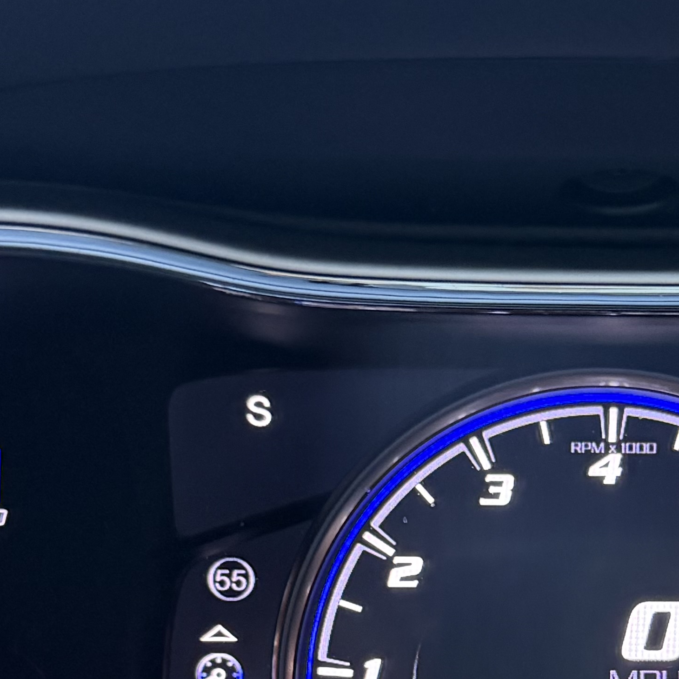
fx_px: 1842
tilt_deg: -21.5
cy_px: 674
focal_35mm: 83
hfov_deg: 20.5
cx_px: 596
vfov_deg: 20.3
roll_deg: +3.2
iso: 800
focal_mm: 6.76
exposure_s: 1/37
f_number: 1.78
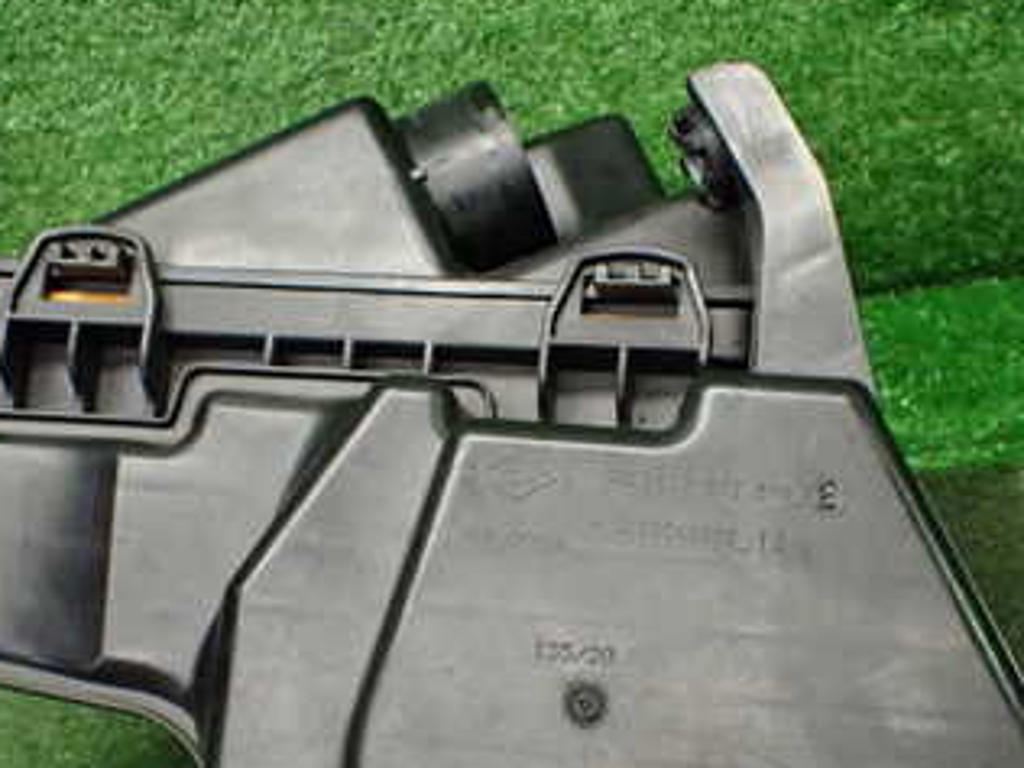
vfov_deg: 25.4
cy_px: 551
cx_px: 518
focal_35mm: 57
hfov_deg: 33.8
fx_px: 1686
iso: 800
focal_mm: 5.4
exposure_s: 1/125
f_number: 2.3
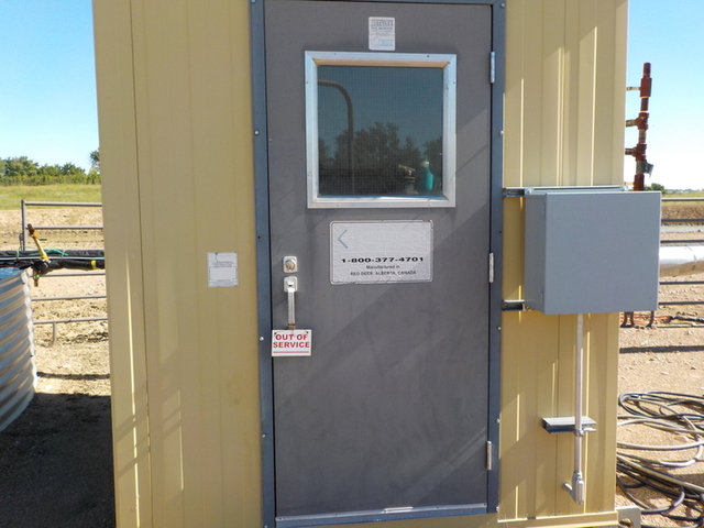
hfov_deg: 60.0
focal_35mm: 30
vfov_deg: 46.8
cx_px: 352
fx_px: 610
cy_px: 264
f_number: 3.3
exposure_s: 1/640
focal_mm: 4.1
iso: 125
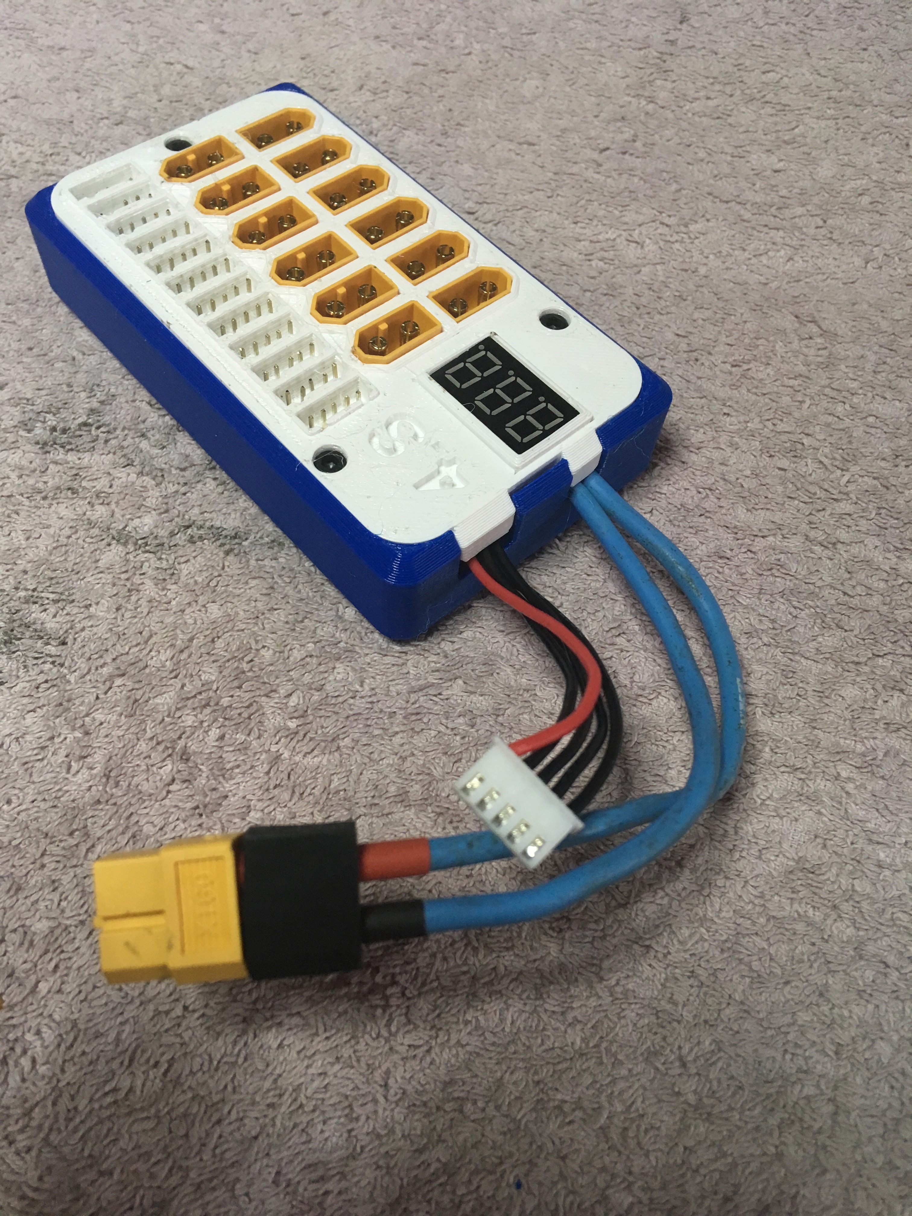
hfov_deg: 48.2
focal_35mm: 29
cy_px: 608
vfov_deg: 61.7
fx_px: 1019
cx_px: 456
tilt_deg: -68.1
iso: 125
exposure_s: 1/33
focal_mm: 4.15
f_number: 2.2
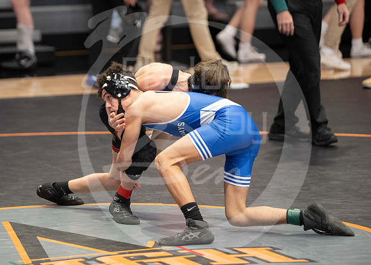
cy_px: 121
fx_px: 2616
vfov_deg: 5.8
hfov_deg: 8.1
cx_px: 148
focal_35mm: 248
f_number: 2.8
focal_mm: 165
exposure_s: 1/1000
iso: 3200
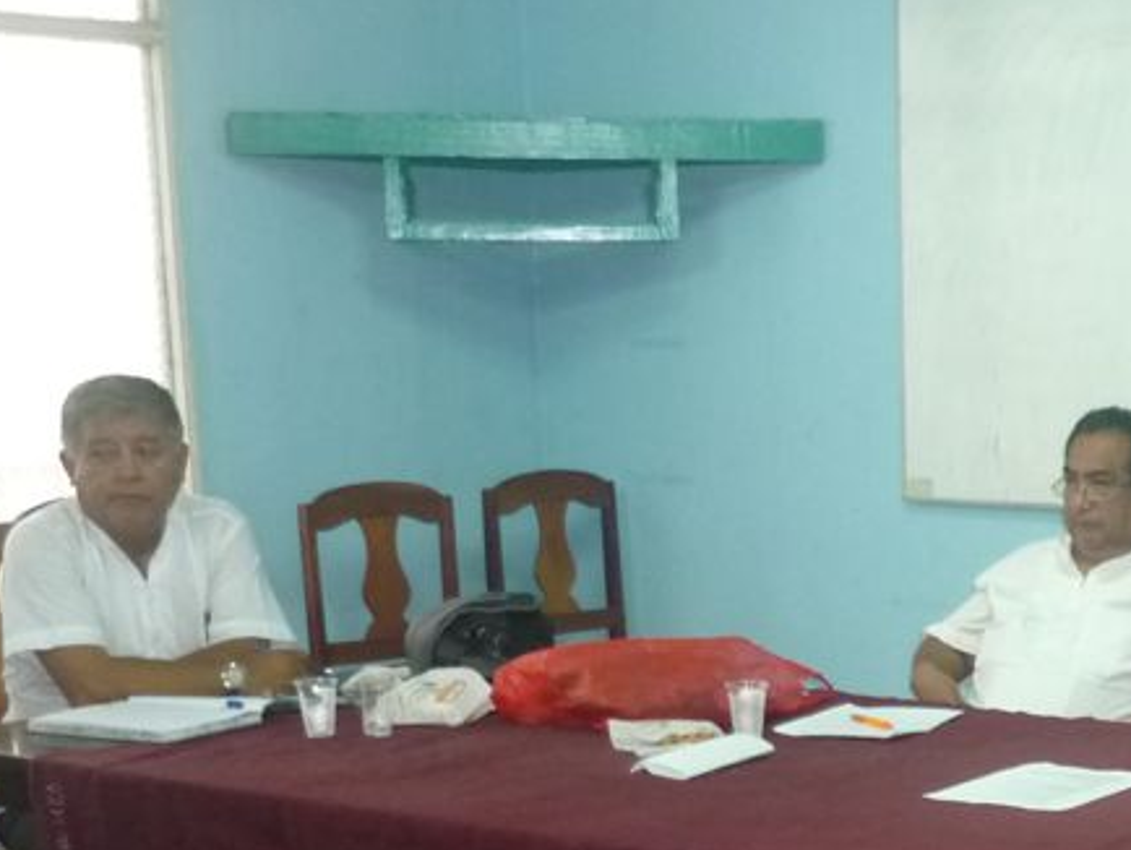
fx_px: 2485
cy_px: 965
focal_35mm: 76
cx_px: 1183
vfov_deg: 18.6
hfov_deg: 24.3
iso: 400
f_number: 2.8
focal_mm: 5.5
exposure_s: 1/30
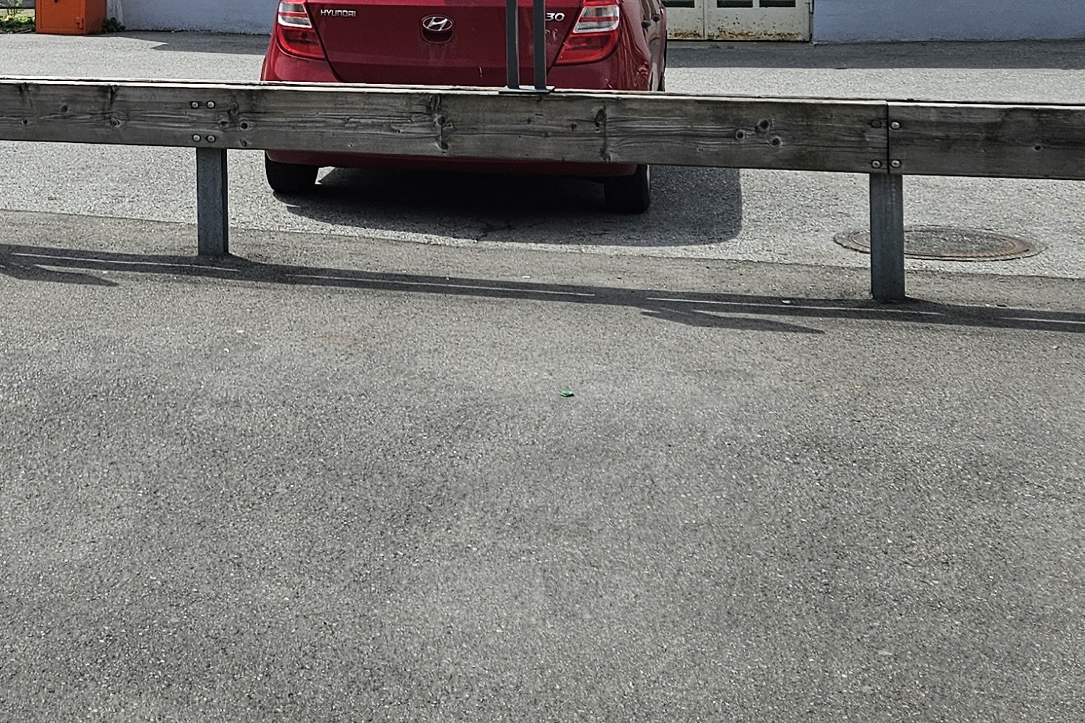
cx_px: 110
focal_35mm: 65
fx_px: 1959
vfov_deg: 20.0
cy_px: -70
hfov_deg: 29.7
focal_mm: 5.4
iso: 25
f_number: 1.8
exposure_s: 1/5000
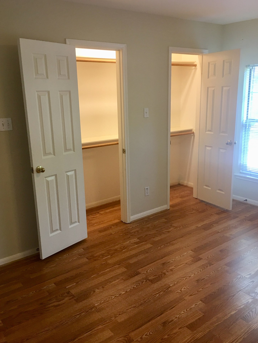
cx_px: 128
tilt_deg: -14.2
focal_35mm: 31
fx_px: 308
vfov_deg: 58.3
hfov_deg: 45.4
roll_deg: +1.0
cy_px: 177
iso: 40
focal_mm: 4.15
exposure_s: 1/15
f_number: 2.2
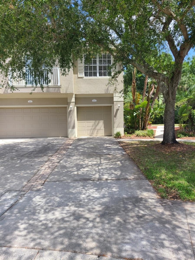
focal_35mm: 26
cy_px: 130
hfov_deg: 53.1
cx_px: 98
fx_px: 195
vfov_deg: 67.3
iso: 40
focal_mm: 5.4
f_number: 1.8
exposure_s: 1/1318
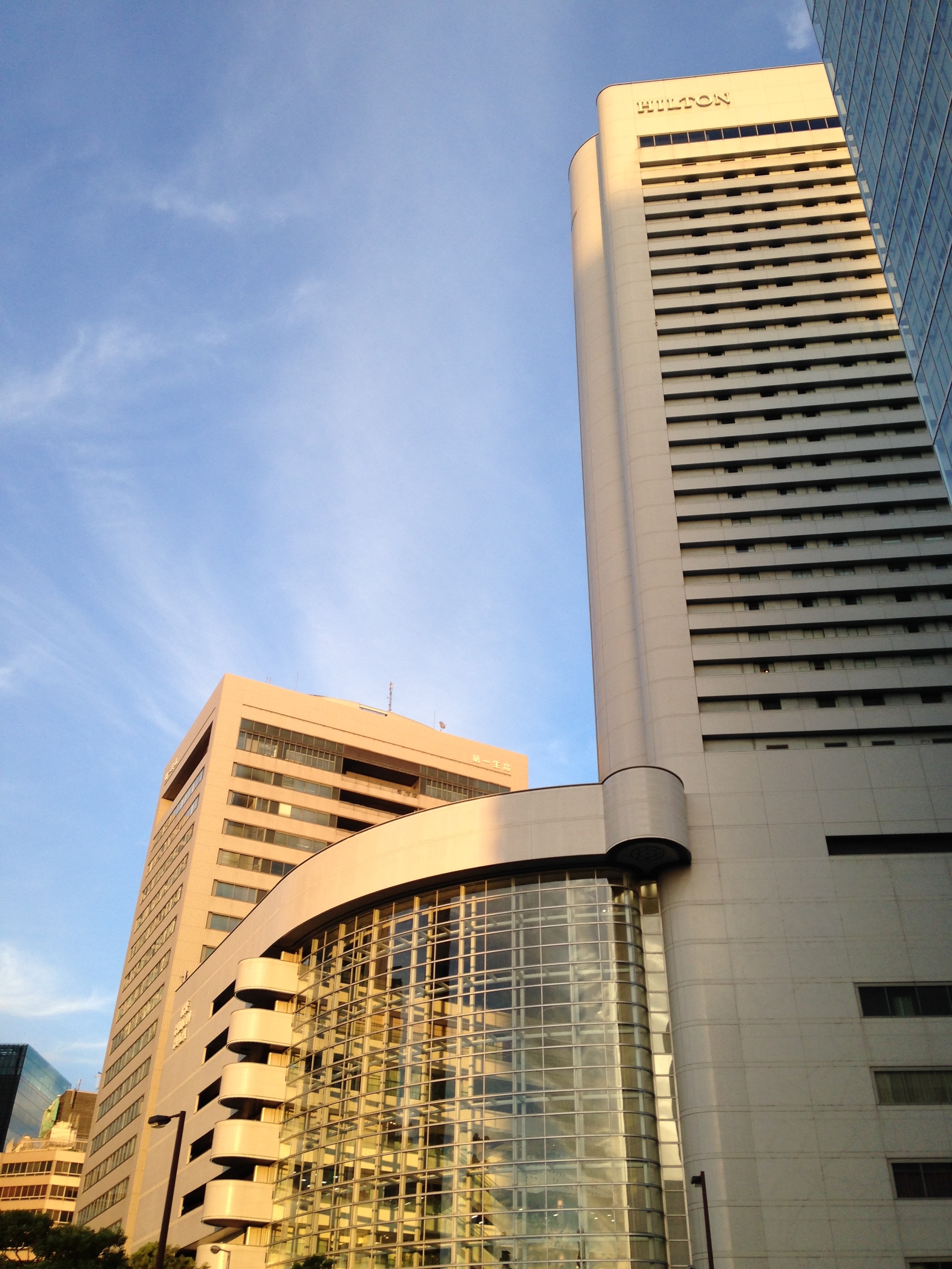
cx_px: 476
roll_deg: -0.4
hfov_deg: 42.9
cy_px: 634
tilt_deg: +39.1
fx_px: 1210
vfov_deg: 55.4
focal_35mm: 33
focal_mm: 4.12
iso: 50
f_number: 2.4
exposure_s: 1/232
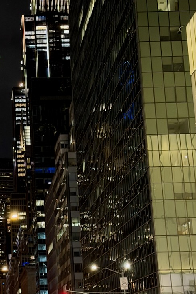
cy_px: 132
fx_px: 719
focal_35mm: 88
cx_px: 6
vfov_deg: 23.1
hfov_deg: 15.3
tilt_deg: +15.3
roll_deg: -0.3
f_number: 1.78
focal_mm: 6.76
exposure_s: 1/30
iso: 500
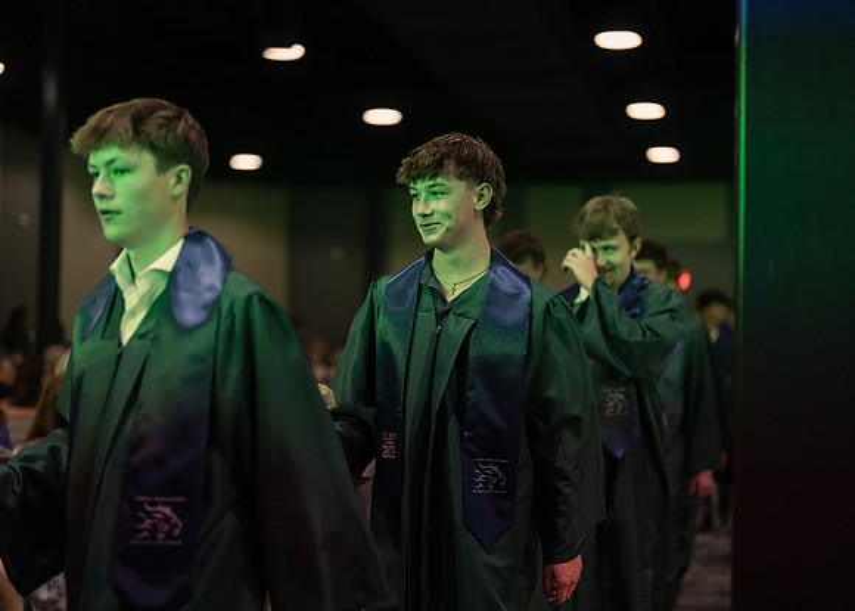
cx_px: 428
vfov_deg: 26.6
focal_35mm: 53
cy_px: 306
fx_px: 1289
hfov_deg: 36.7
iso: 1250
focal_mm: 50
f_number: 1.2
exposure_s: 1/500
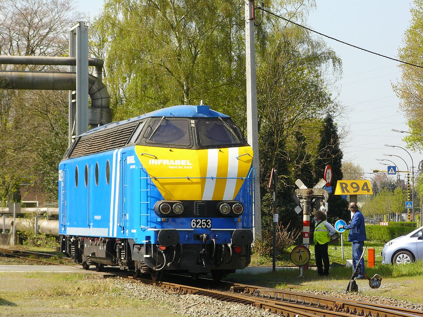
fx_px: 2004
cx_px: 212
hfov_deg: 12.0
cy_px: 158
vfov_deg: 9.1
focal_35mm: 164
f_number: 5.6
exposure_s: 1/250
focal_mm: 27.4
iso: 100
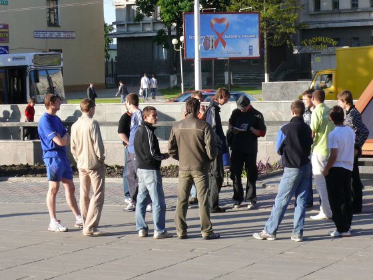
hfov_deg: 19.4
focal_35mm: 101
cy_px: 140
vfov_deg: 14.6
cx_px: 186
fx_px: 1088
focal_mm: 15
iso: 100
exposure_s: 1/200
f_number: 5
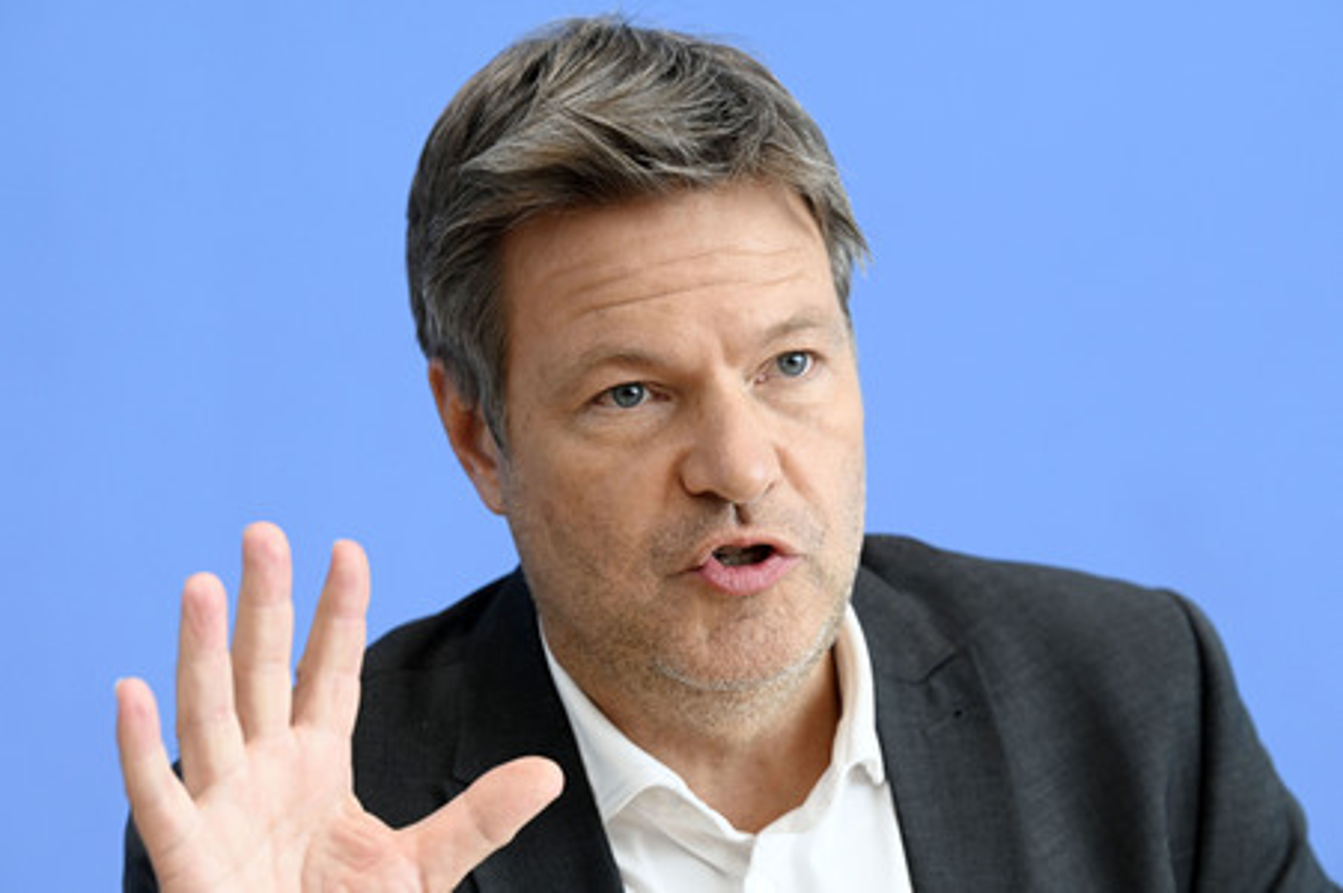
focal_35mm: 160
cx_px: 672
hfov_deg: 12.8
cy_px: 446
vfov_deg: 8.6
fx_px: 5964
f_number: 5
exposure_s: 1/640
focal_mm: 160
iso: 2000
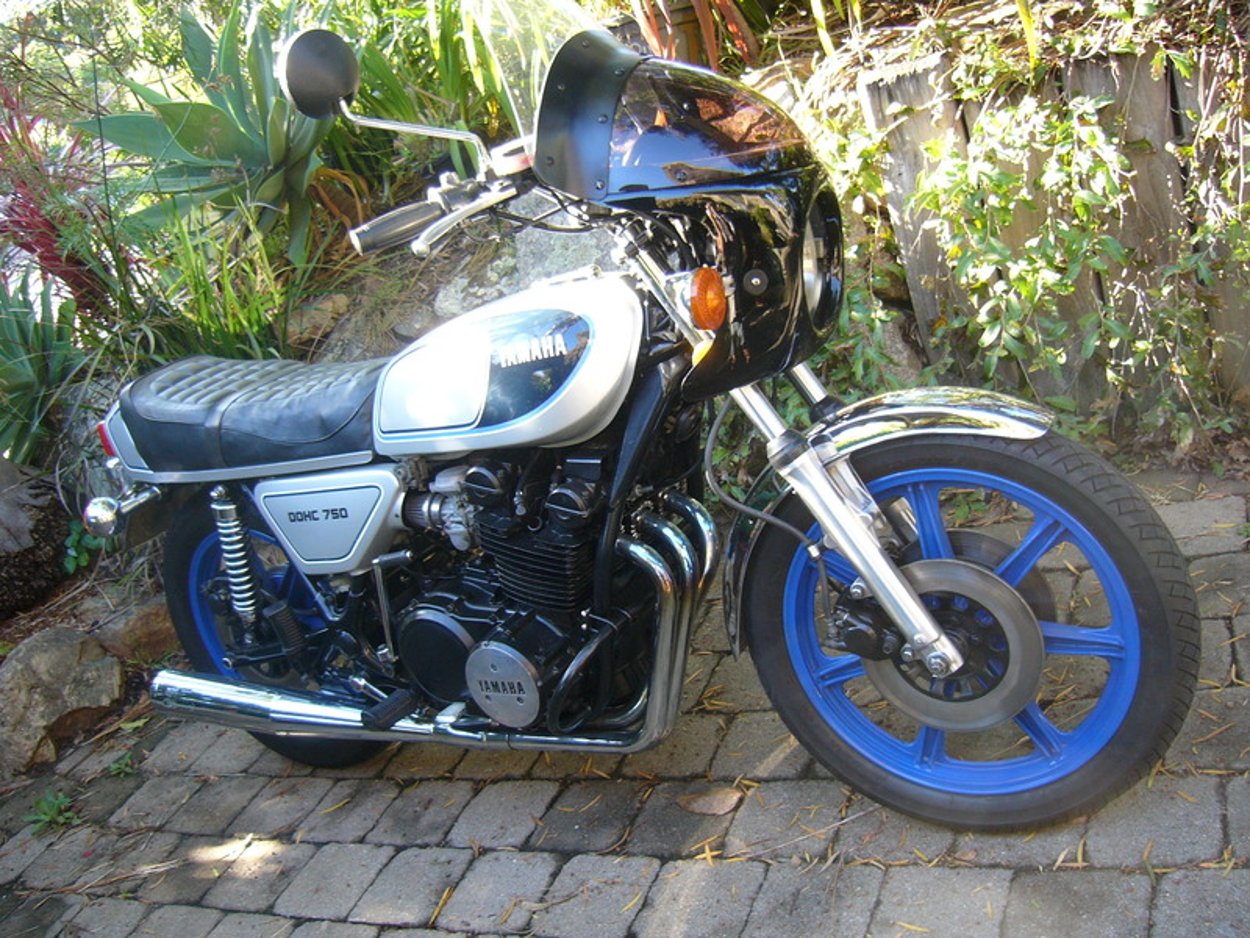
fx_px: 1264
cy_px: 469
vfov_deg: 40.7
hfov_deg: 52.6
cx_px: 625
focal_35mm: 35
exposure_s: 1/40
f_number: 2.8
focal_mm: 5.8
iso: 100
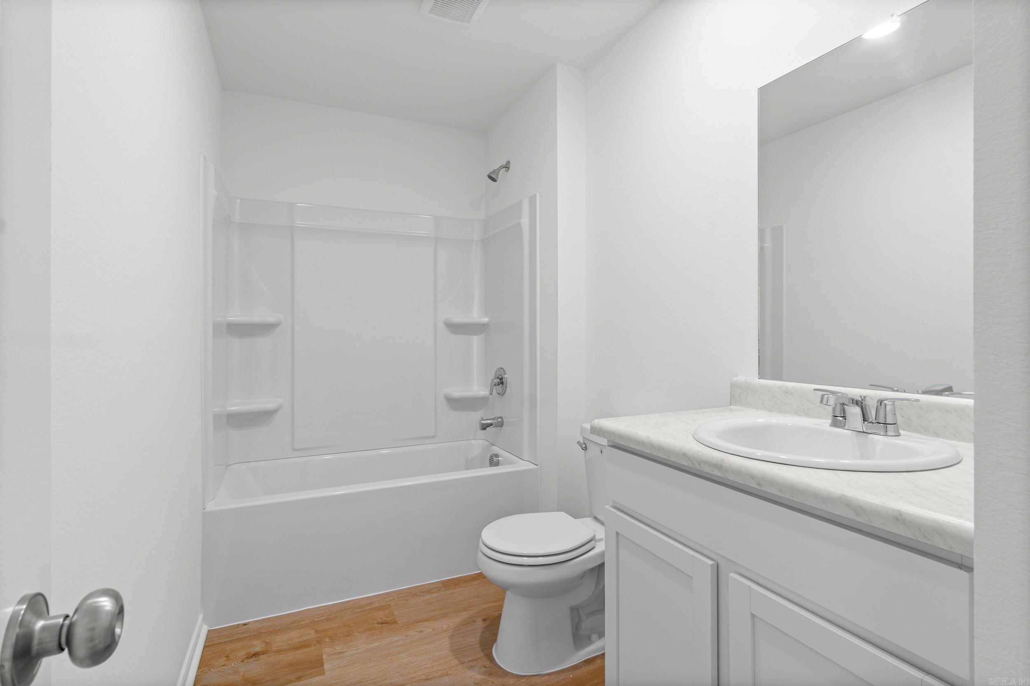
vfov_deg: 72.0
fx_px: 472
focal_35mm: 16
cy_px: 343
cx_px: 515
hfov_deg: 95.0
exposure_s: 1/4
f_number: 9
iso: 250
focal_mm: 11
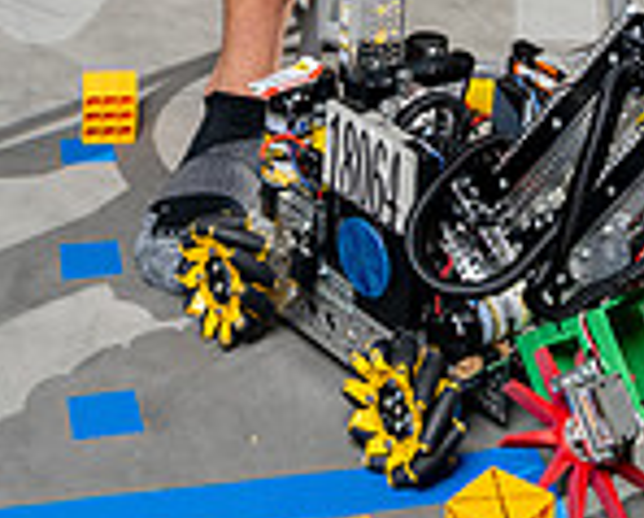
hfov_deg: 20.2
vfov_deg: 14.5
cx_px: 474
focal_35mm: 94
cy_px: -396
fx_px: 1795
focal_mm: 33
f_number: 4.5
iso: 100
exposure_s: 1/250
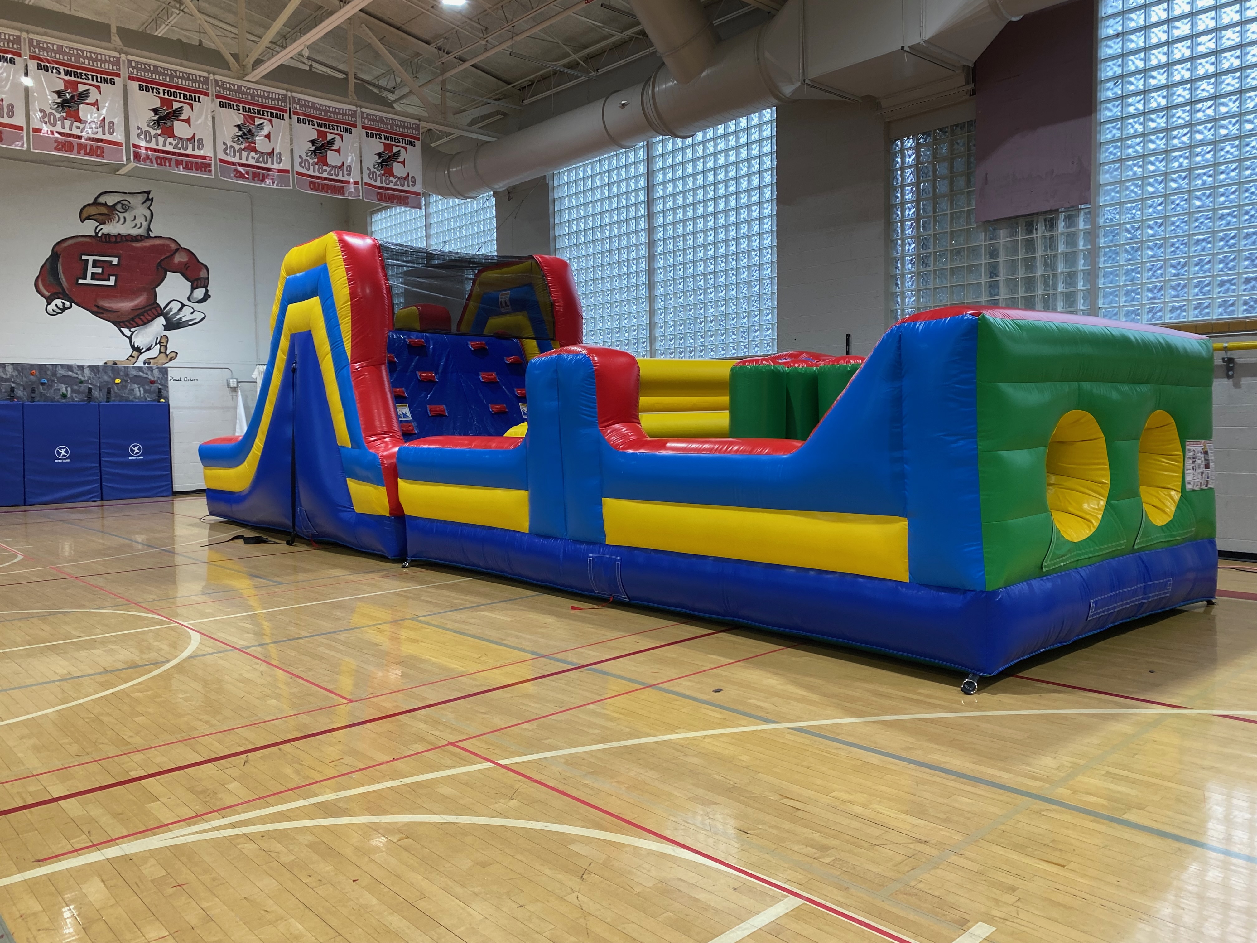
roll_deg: +0.9
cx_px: 628
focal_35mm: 26
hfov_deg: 67.3
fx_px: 944
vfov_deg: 53.1
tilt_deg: -1.8
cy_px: 472
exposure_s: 1/120
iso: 100
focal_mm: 4.25
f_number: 1.8
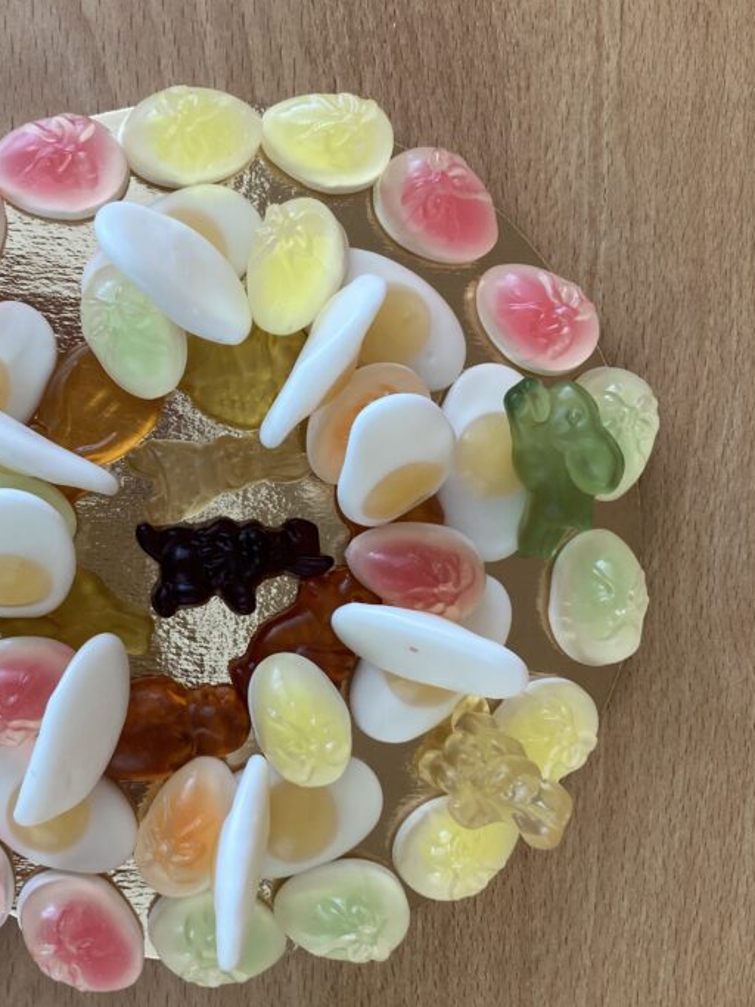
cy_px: 513
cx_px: 249
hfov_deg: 34.0
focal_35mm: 42
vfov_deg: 44.8
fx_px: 1222
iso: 64
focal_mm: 3.99
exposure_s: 1/50
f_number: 1.8
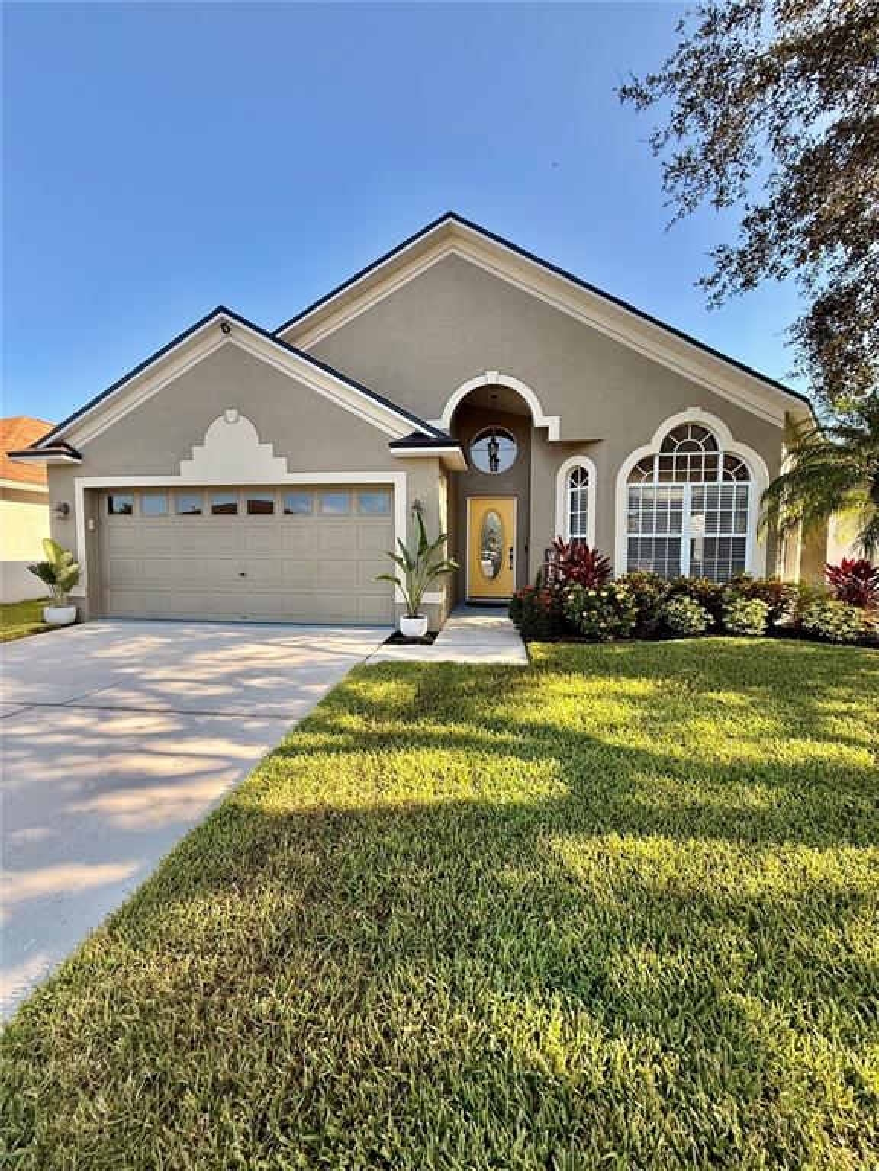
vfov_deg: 102.1
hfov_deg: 85.7
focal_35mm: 14
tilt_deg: -2.4
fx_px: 474
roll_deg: -0.1
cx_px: 440
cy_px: 586
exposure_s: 1/372
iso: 64
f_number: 2.2
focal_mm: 2.22
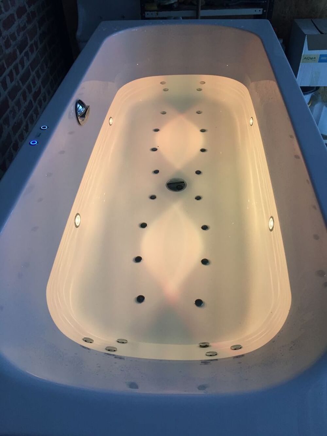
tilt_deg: -44.3
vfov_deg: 61.7
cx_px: 164
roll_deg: +3.6
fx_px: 365
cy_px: 218
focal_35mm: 29
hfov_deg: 48.2
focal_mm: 4.15
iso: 160
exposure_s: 1/33
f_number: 2.2
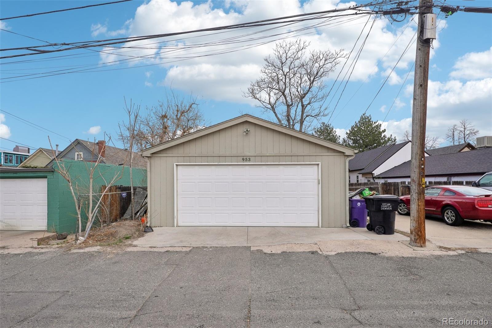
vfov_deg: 72.0
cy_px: 164
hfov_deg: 95.0
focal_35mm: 16
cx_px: 246
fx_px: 225
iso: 100
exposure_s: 1/350
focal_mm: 11
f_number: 8
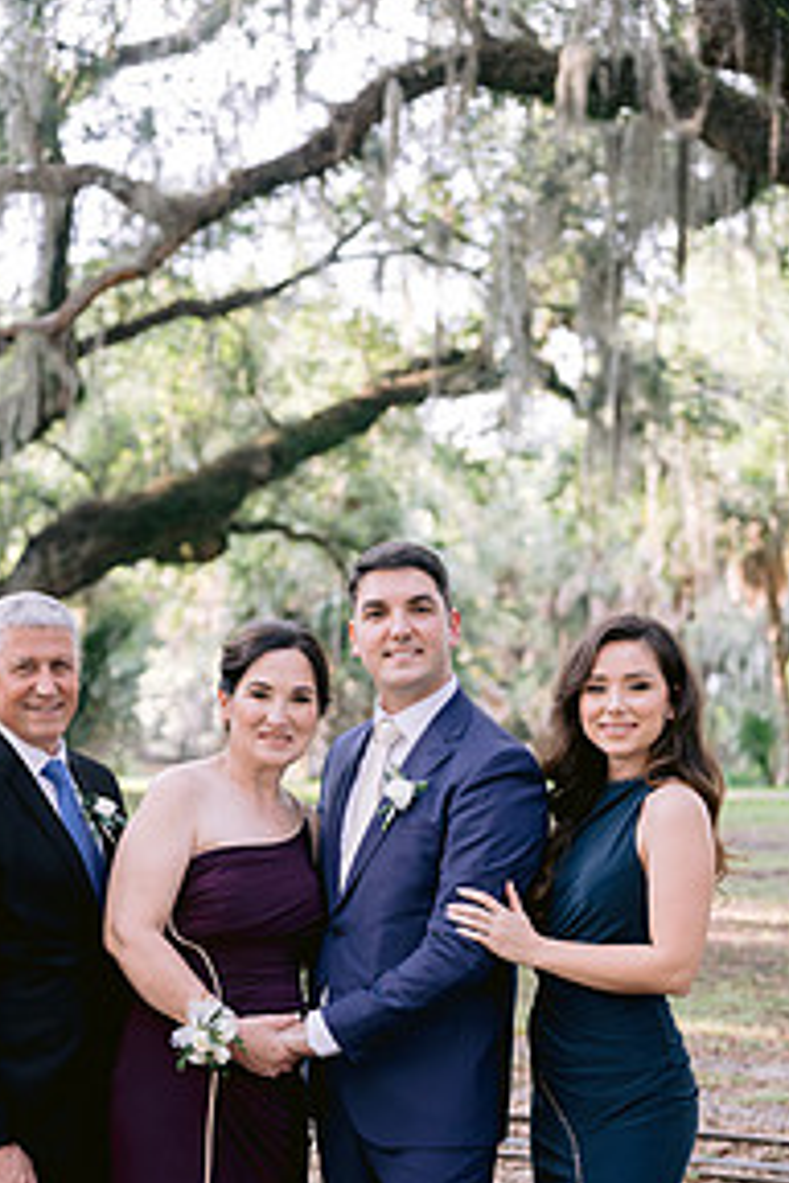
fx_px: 2564
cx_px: 353
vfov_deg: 25.6
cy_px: 908
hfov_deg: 17.5
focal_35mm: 78
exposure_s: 1/320
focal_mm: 50
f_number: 2.8
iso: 400
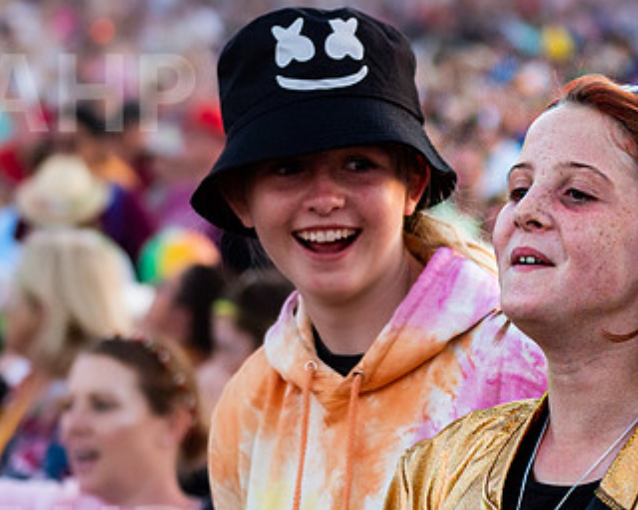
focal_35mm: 252
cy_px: 161
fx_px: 4758
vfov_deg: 6.1
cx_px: 428
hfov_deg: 7.7
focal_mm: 70
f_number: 2.8
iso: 640
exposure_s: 1/640
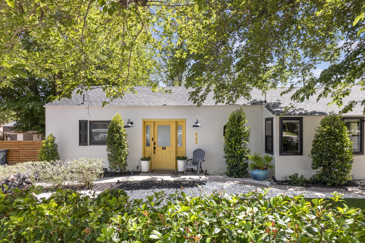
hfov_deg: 78.6
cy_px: 122
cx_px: 182
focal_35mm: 22
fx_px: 223
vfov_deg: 57.2
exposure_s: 1/30
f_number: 2.8
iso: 110
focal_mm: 8.38
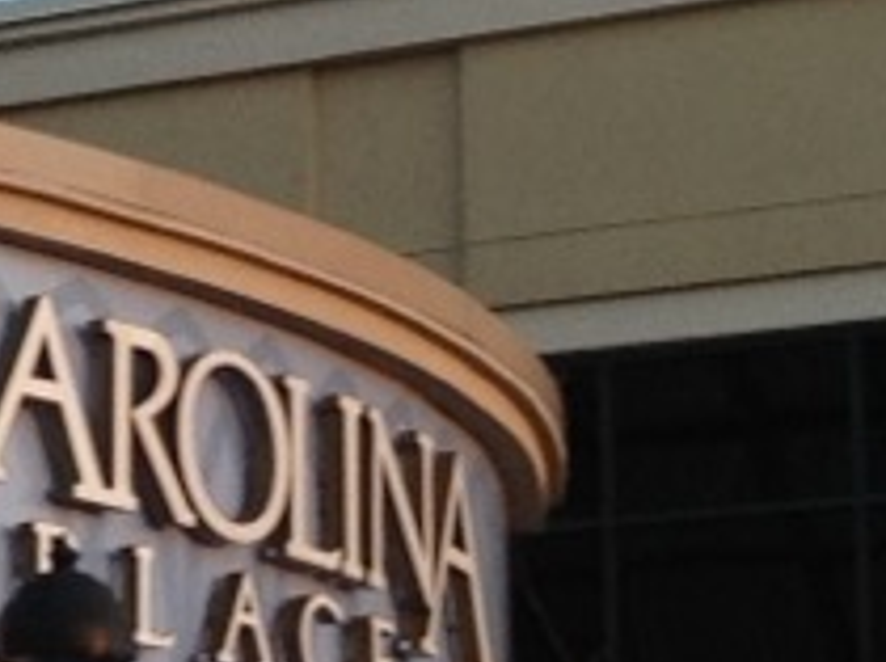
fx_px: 6826
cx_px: -835
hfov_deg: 7.2
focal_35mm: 267
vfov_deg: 5.5
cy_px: -148
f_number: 2.4
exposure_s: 1/145
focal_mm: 4.28
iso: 64
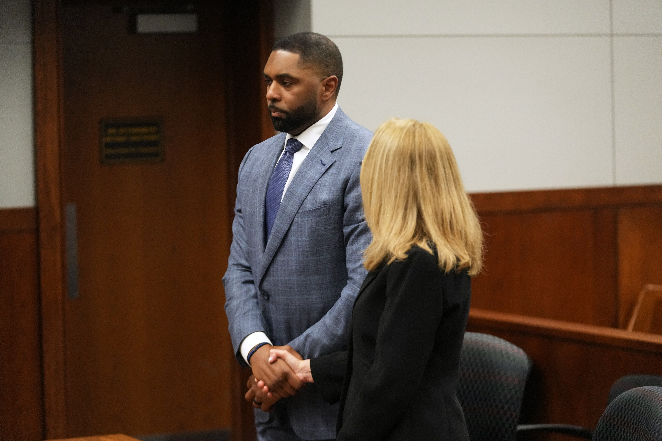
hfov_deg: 17.5
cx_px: 331
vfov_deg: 11.7
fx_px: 2151
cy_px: 220
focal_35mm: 117
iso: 3200
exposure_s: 1/320
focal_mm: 117
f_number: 2.8
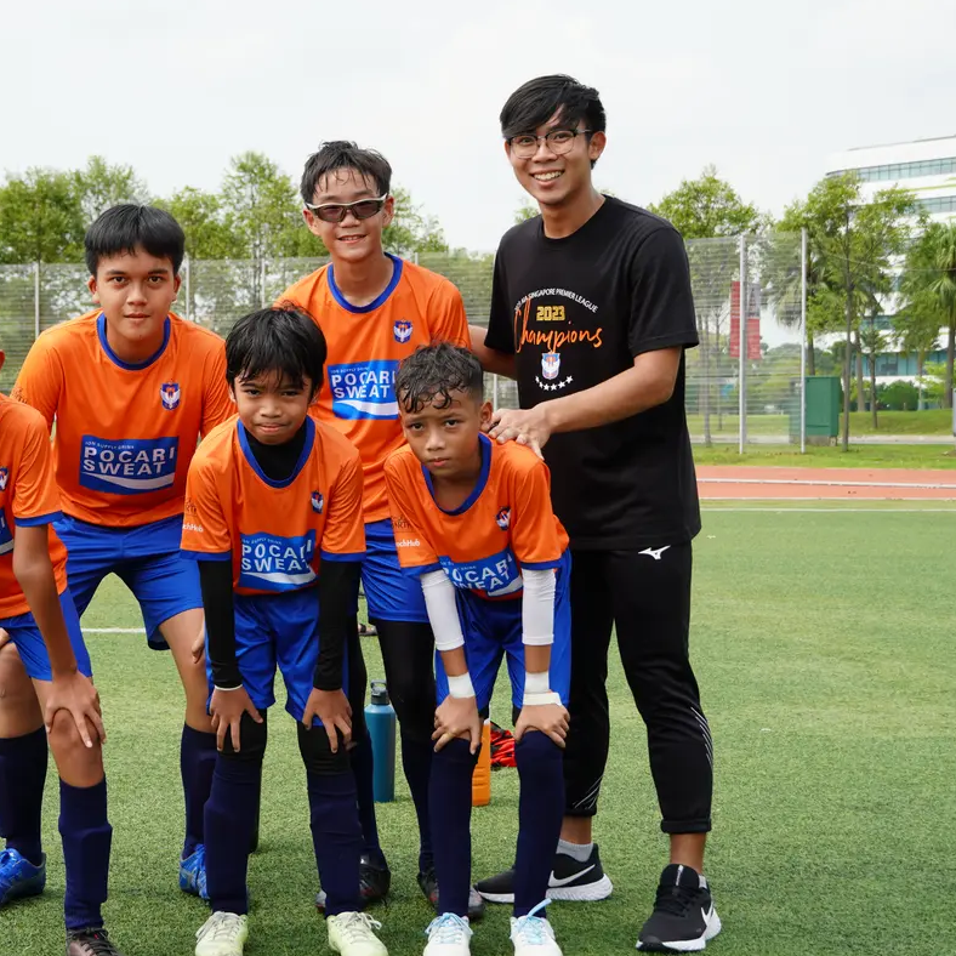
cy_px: 476
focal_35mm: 66
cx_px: 294
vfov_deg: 26.1
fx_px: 2062
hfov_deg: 25.9
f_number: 5.6
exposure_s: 1/400
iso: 100
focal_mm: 34
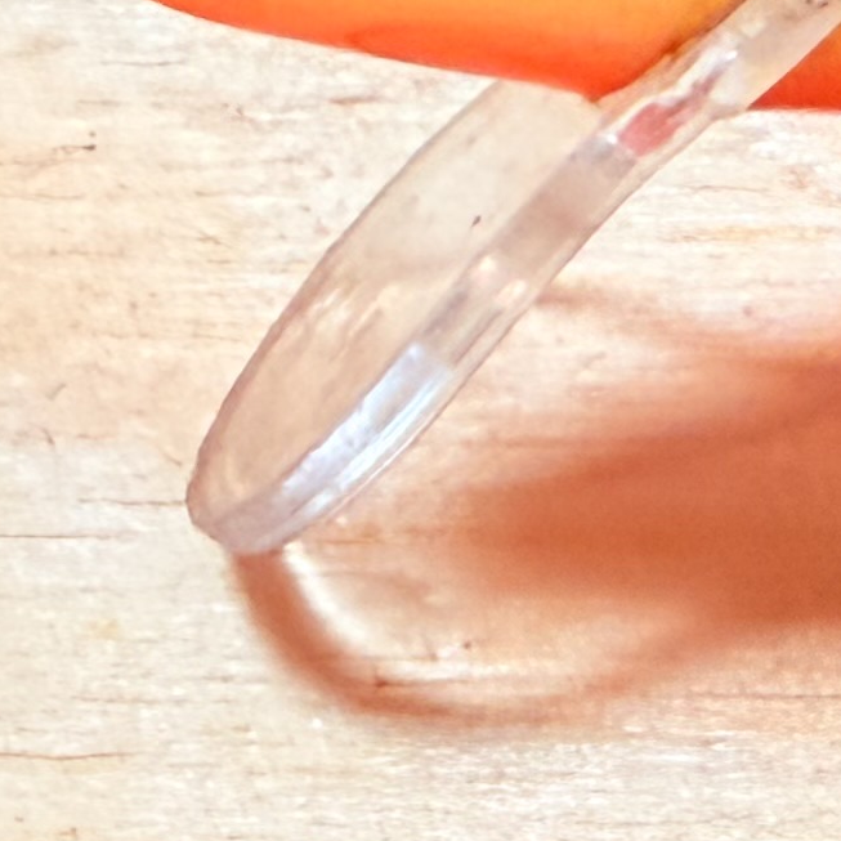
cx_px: 2095
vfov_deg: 13.3
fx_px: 3601
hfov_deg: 11.0
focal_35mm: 131
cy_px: 258
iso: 400
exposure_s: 1/50
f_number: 2.2
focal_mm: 2.22
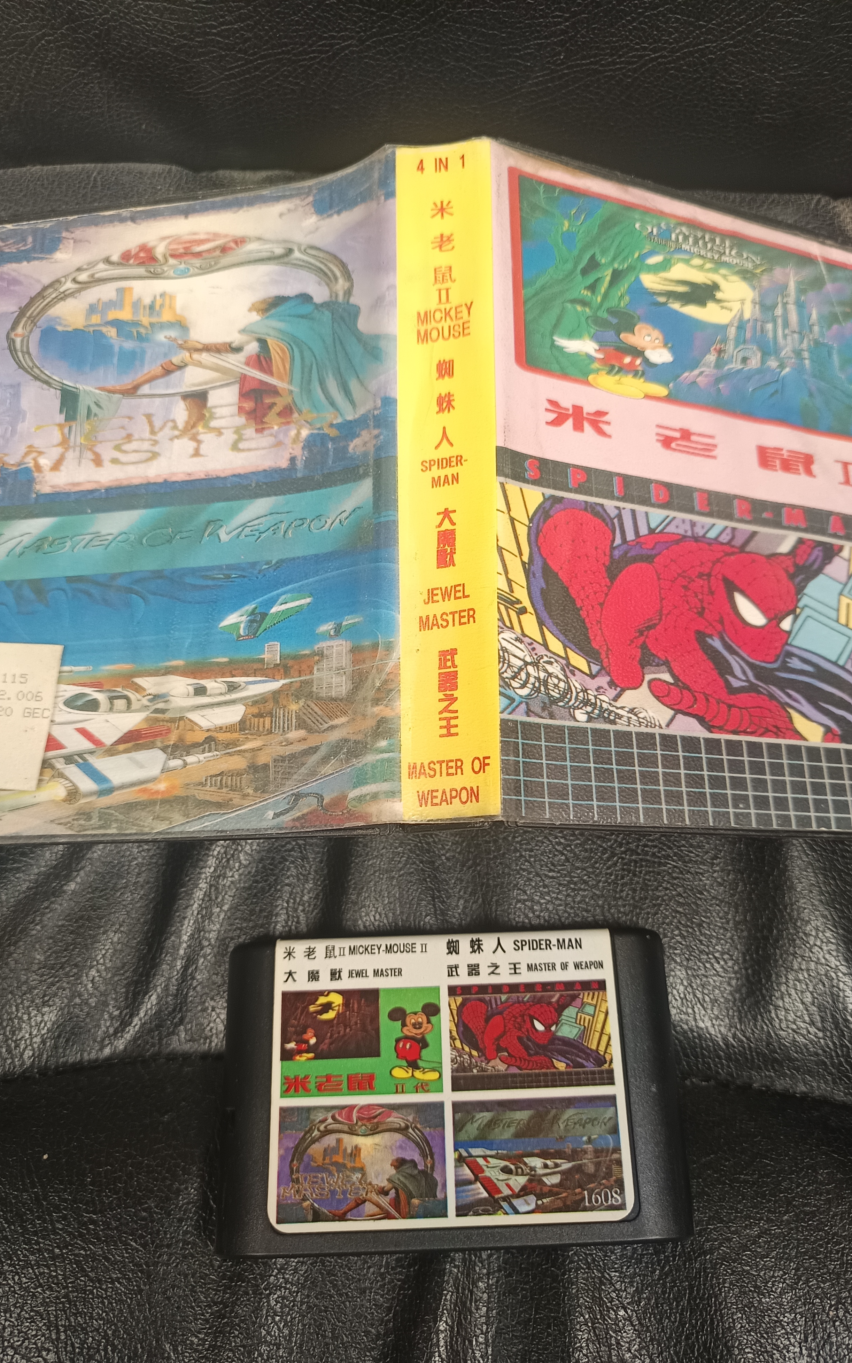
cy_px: 692
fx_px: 966
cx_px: 440
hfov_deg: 47.6
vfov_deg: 70.4
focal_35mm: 26
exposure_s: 1/50
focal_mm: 5.31
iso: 486
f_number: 1.7
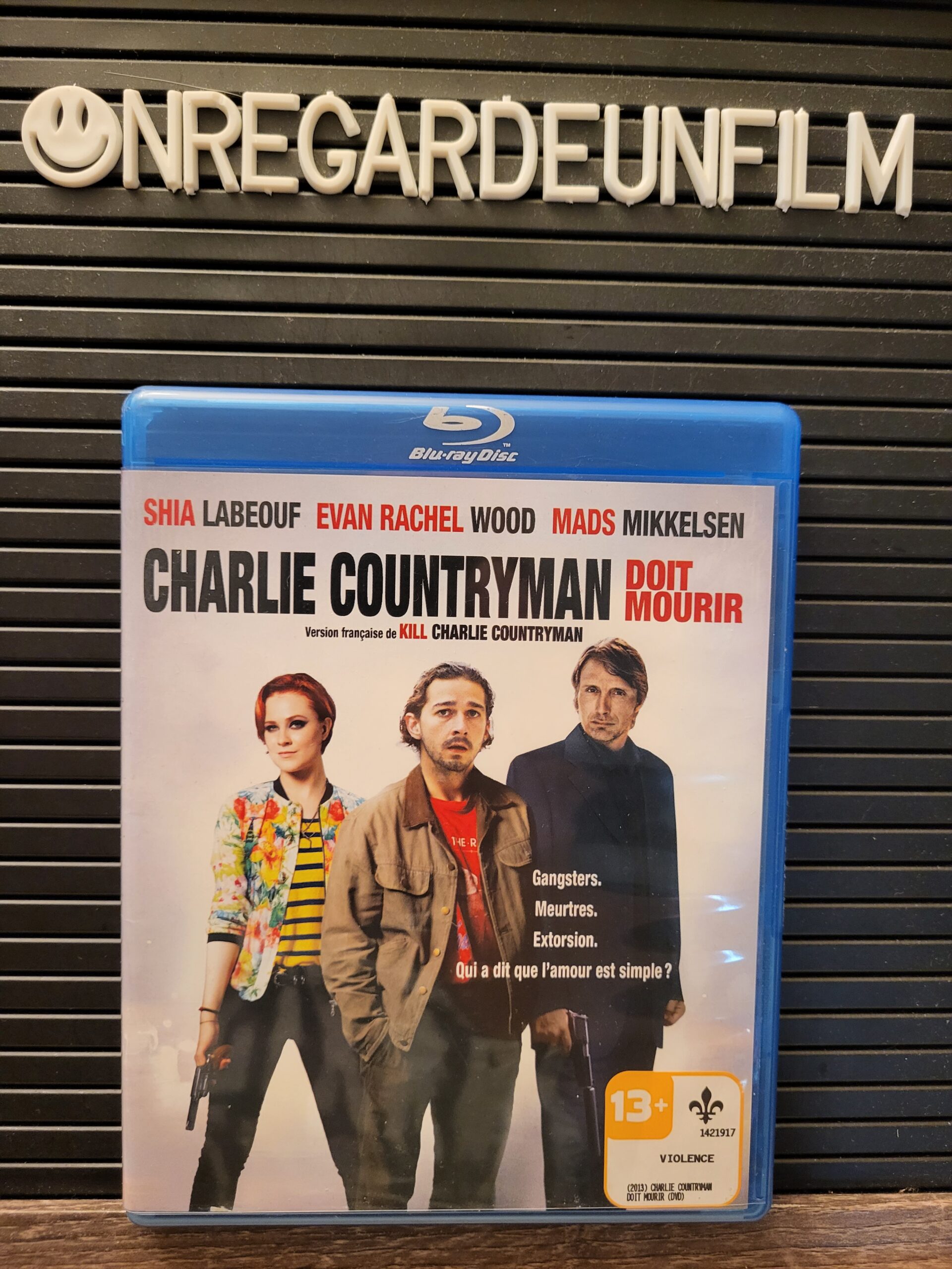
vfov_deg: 67.3
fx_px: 953
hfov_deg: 53.1
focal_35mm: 26
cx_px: 476
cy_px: 634
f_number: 1.8
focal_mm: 5.4
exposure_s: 1/30
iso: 500
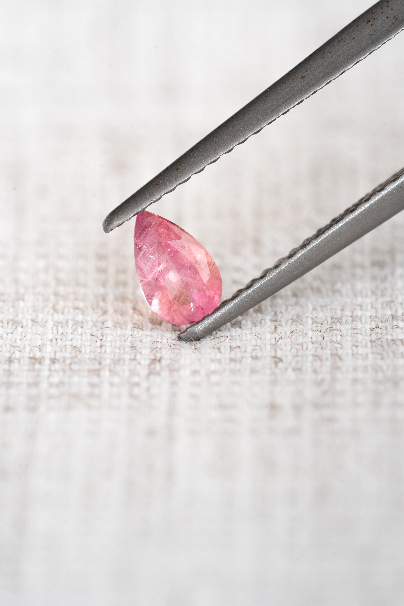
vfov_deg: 19.6
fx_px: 1750
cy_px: 271
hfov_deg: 13.2
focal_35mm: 104
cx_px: 172
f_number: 8
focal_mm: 90
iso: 100
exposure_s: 1/2.5
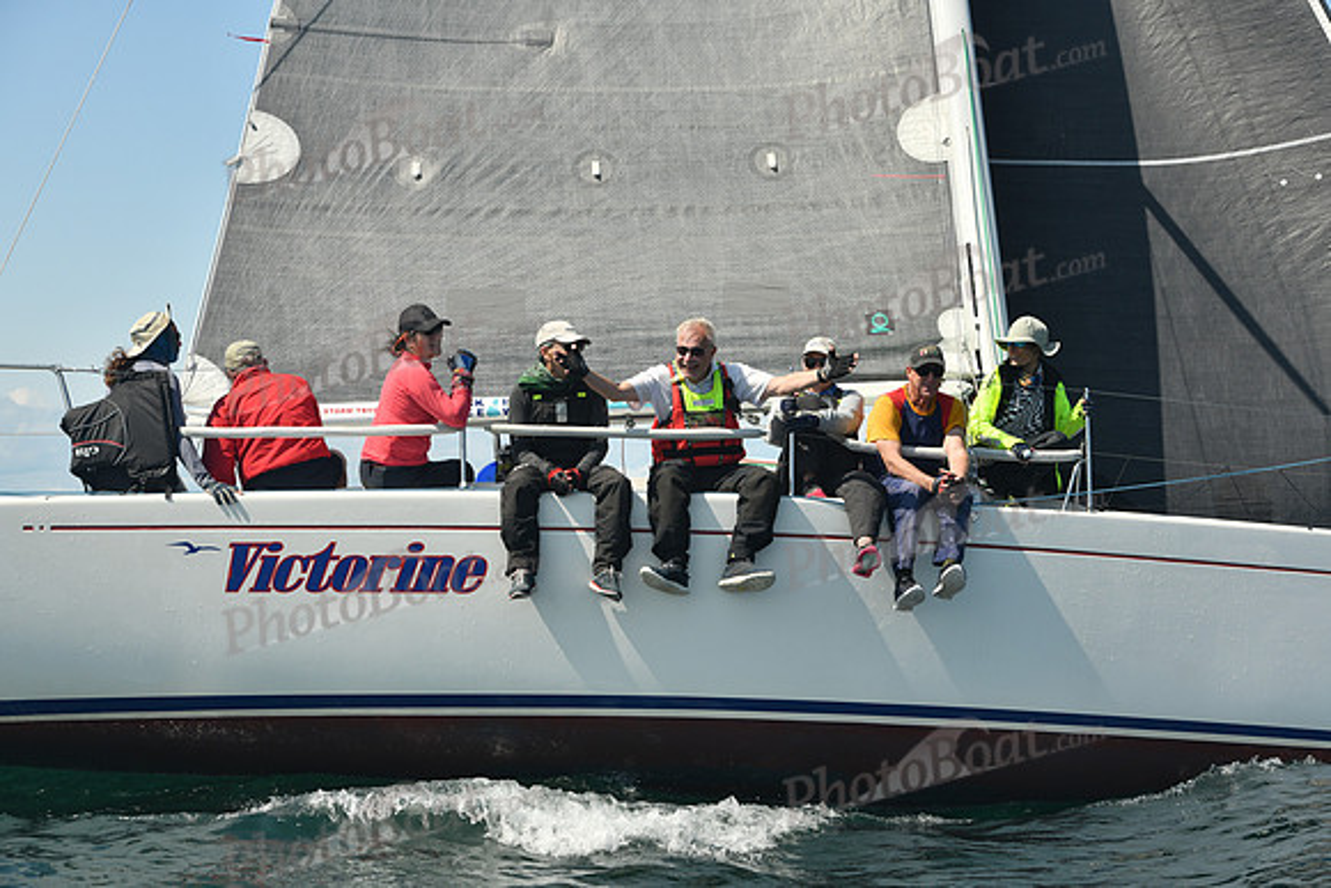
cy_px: 444
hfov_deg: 28.8
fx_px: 2589
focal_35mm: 70
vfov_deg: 19.5
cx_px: 666
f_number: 7.1
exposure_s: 1/640
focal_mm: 70
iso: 320
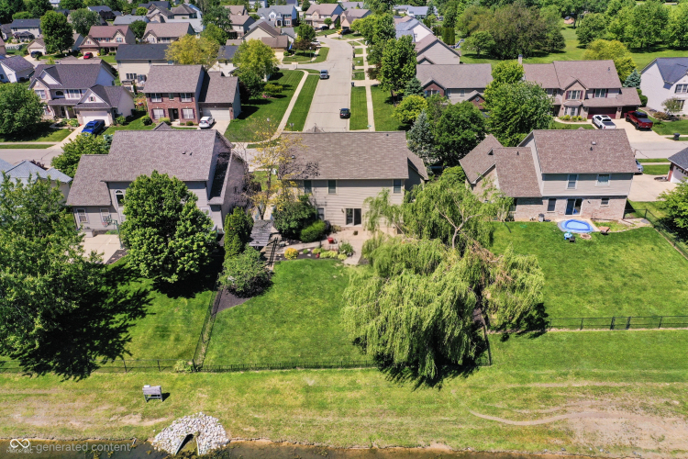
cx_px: 344
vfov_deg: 46.4
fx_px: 535
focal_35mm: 28
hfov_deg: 65.5
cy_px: 230
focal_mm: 10.26
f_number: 7.1
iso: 100
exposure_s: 1/833
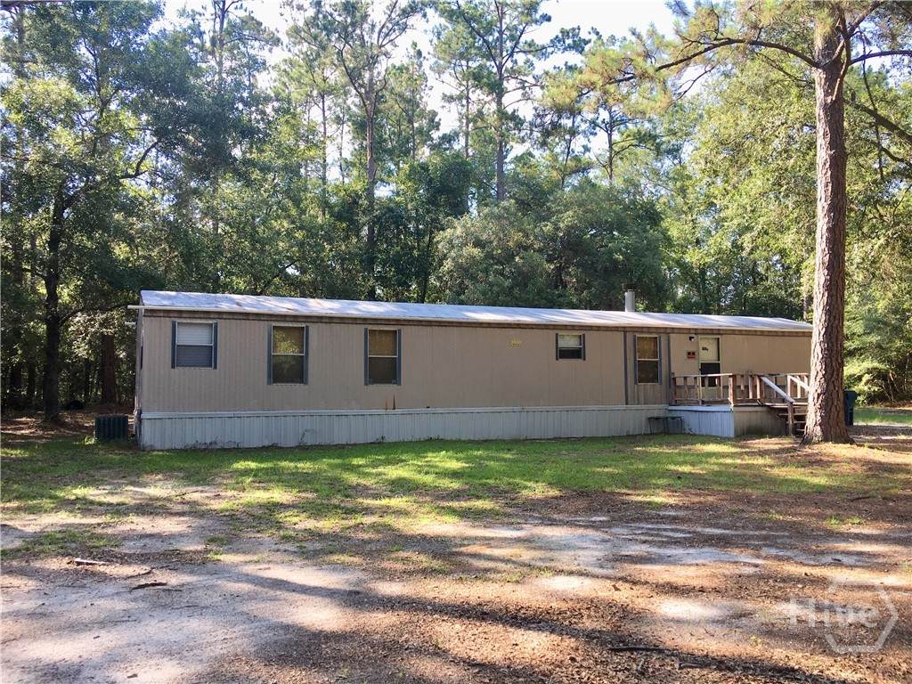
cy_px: 342
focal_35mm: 29
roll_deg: +0.4
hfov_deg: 61.7
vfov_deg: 48.2
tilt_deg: +5.0
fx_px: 764
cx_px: 456
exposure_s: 1/289
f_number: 2.2
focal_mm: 4.15
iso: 25
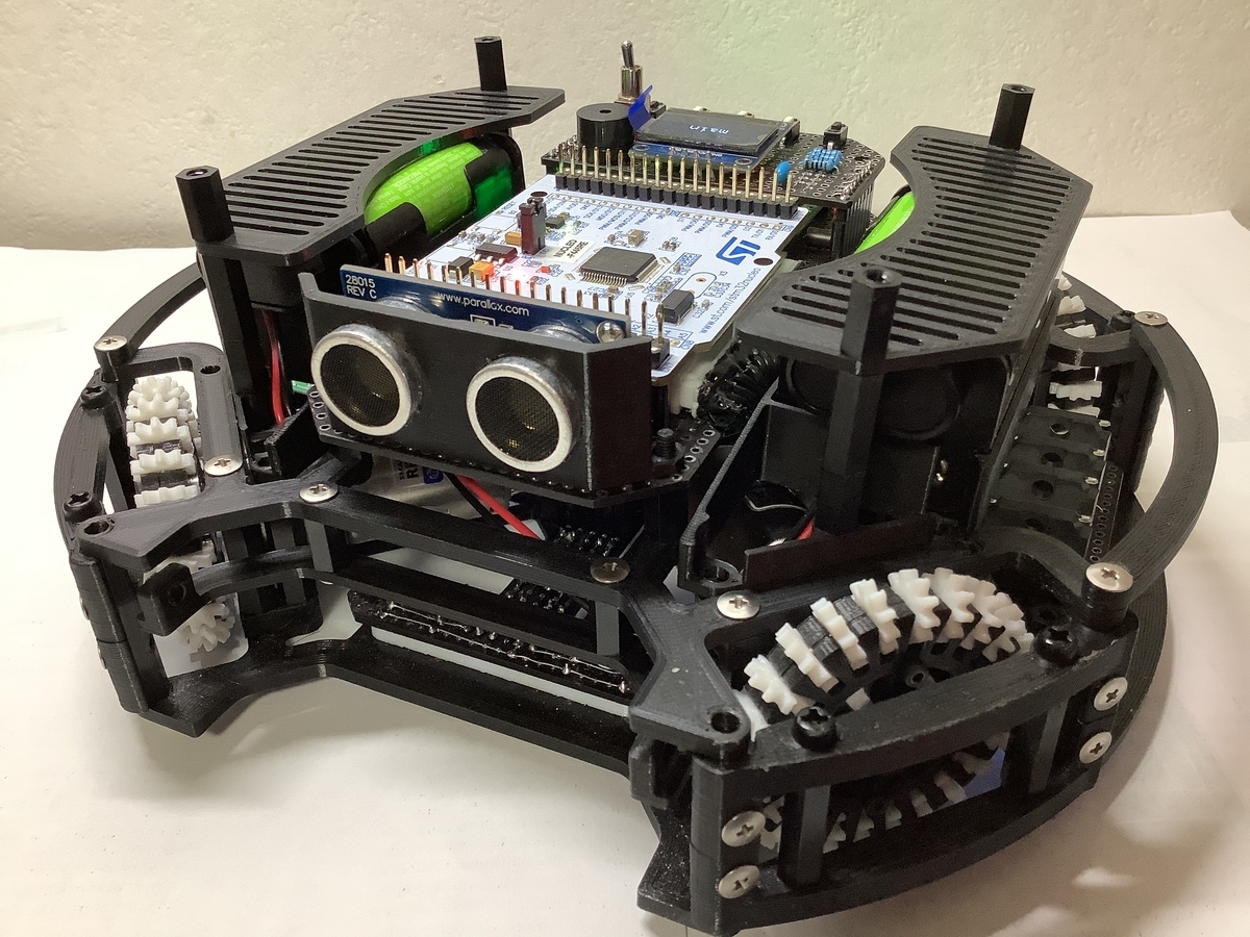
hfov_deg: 58.4
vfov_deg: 45.4
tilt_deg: -34.5
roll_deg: +0.6
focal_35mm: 31
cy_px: 468
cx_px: 625
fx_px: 1119
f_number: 2.4
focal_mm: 3.3
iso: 200
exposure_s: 1/60
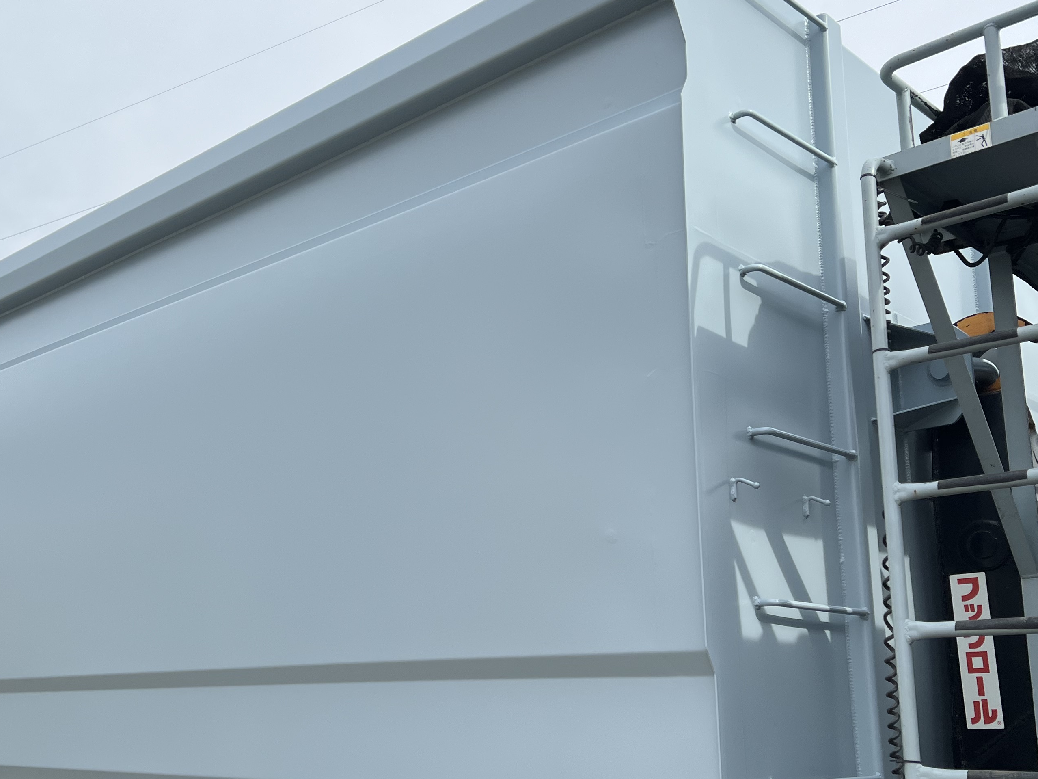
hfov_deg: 45.5
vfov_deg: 35.1
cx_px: 404
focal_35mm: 41
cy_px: 449
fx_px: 1229
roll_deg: -0.6
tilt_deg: +13.0
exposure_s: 1/4274
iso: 50
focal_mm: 5.7
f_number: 1.5
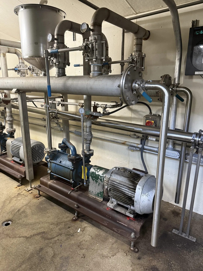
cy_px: 136
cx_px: 102
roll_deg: -0.5
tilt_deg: -14.8
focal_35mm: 24
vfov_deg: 71.6
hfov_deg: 56.8
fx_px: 188
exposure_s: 1/60
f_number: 1.78
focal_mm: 6.76
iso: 500
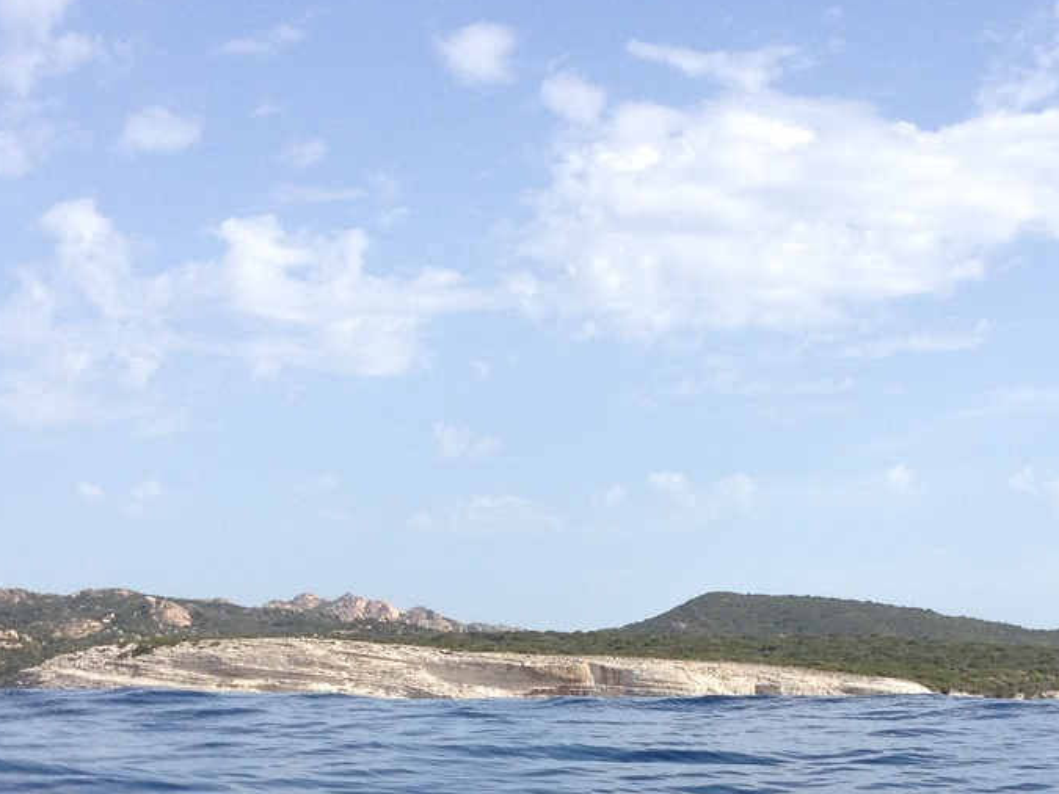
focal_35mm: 83
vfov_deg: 17.3
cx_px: 670
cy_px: 833
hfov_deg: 23.5
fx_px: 2539
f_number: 2.4
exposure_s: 1/1577
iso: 64
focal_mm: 4.28
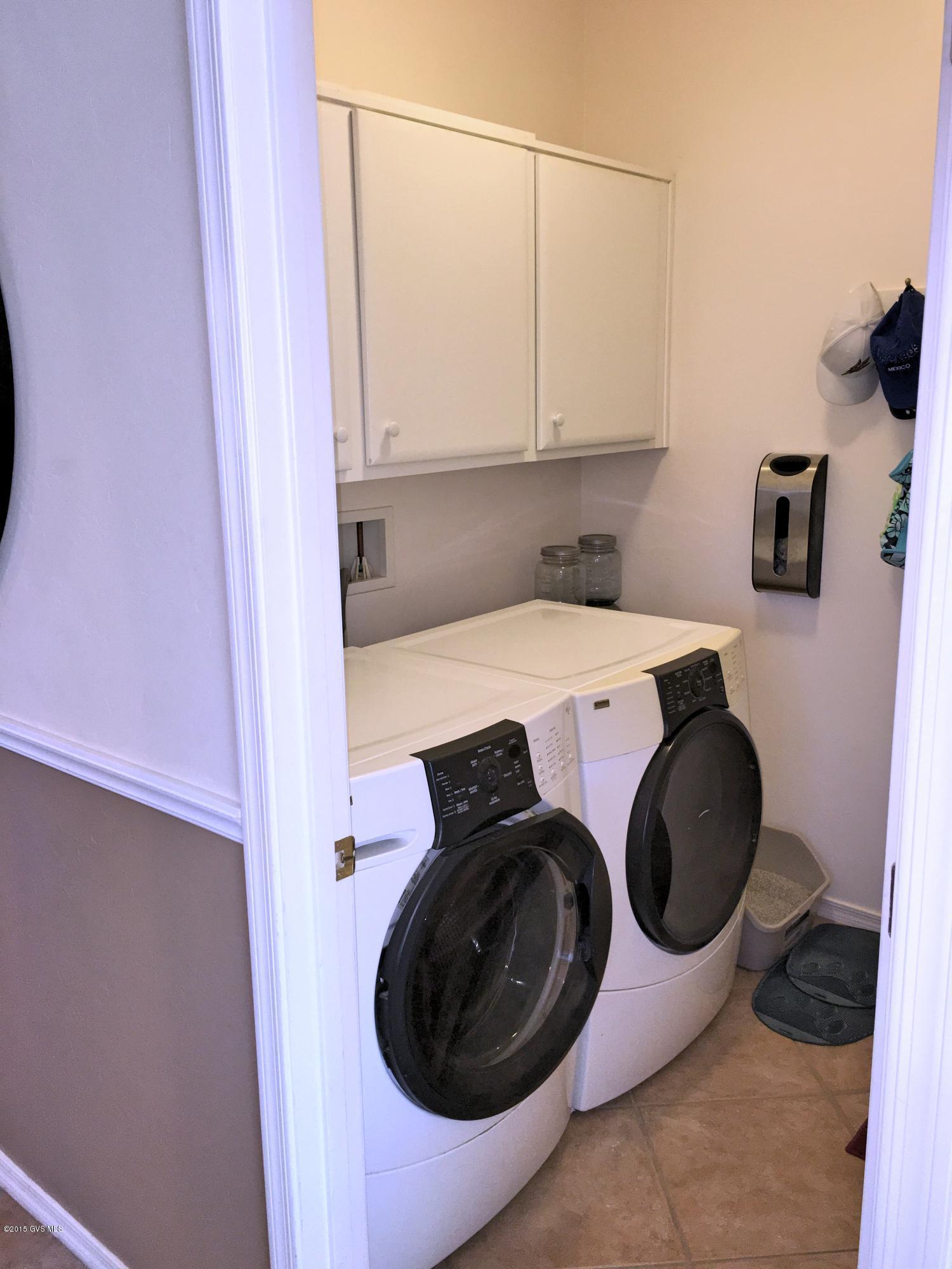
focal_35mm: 29
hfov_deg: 48.2
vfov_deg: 61.7
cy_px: 634
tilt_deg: -12.2
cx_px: 476
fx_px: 1063
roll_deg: +0.6
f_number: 2.2
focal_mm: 4.15
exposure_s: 1/30
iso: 50
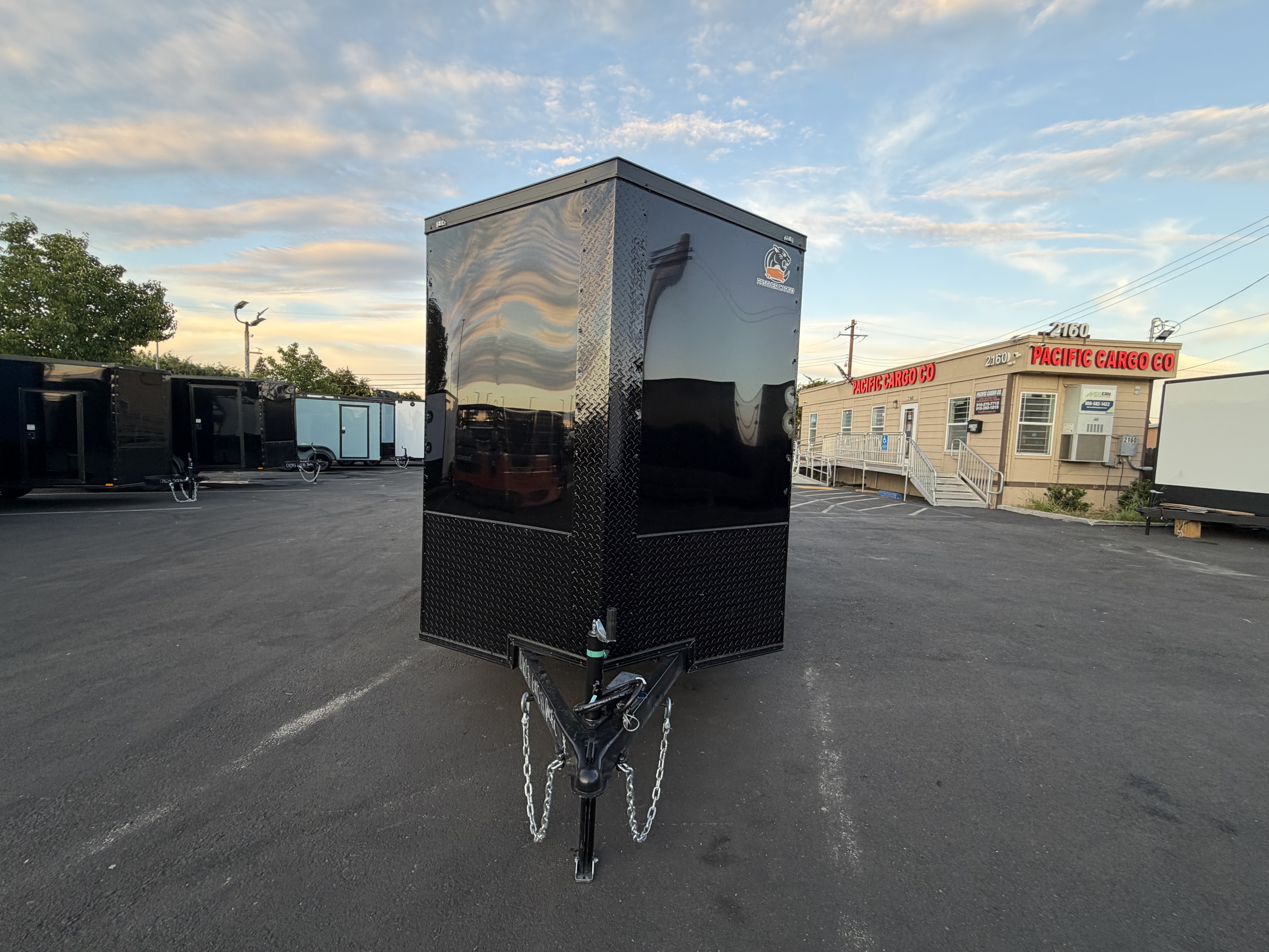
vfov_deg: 85.7
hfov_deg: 102.1
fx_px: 513
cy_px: 476
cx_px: 634
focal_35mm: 14
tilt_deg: -4.8
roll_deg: -2.5
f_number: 2.2
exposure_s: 1/121
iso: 64
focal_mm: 2.22
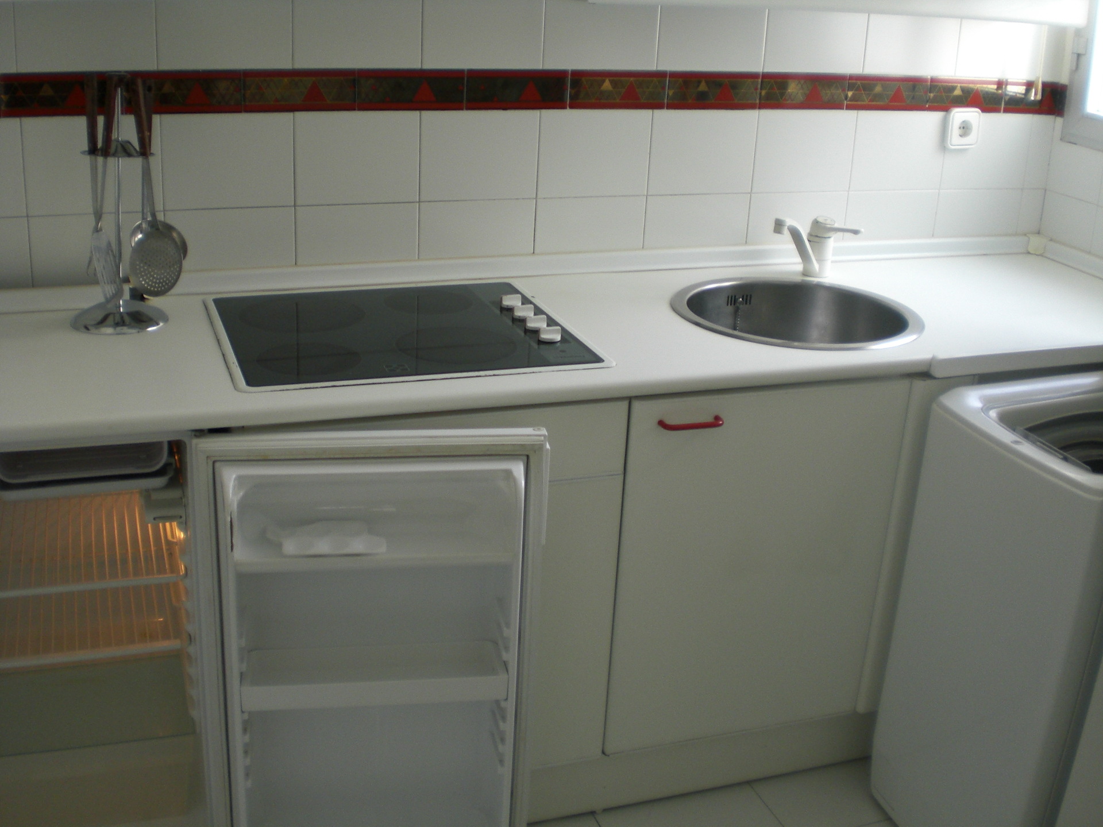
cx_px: 552
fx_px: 1211
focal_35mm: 38
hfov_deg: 49.0
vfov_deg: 37.7
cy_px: 414
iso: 100
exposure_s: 1/80
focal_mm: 6.3
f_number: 3.1
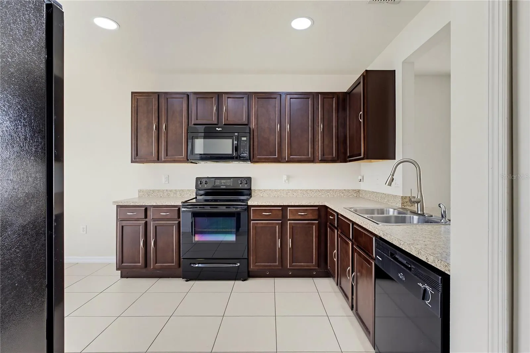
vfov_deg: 70.4
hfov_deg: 93.3
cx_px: 265
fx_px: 250
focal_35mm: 17
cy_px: 176
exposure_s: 1/10
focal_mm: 11.6
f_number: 9
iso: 500
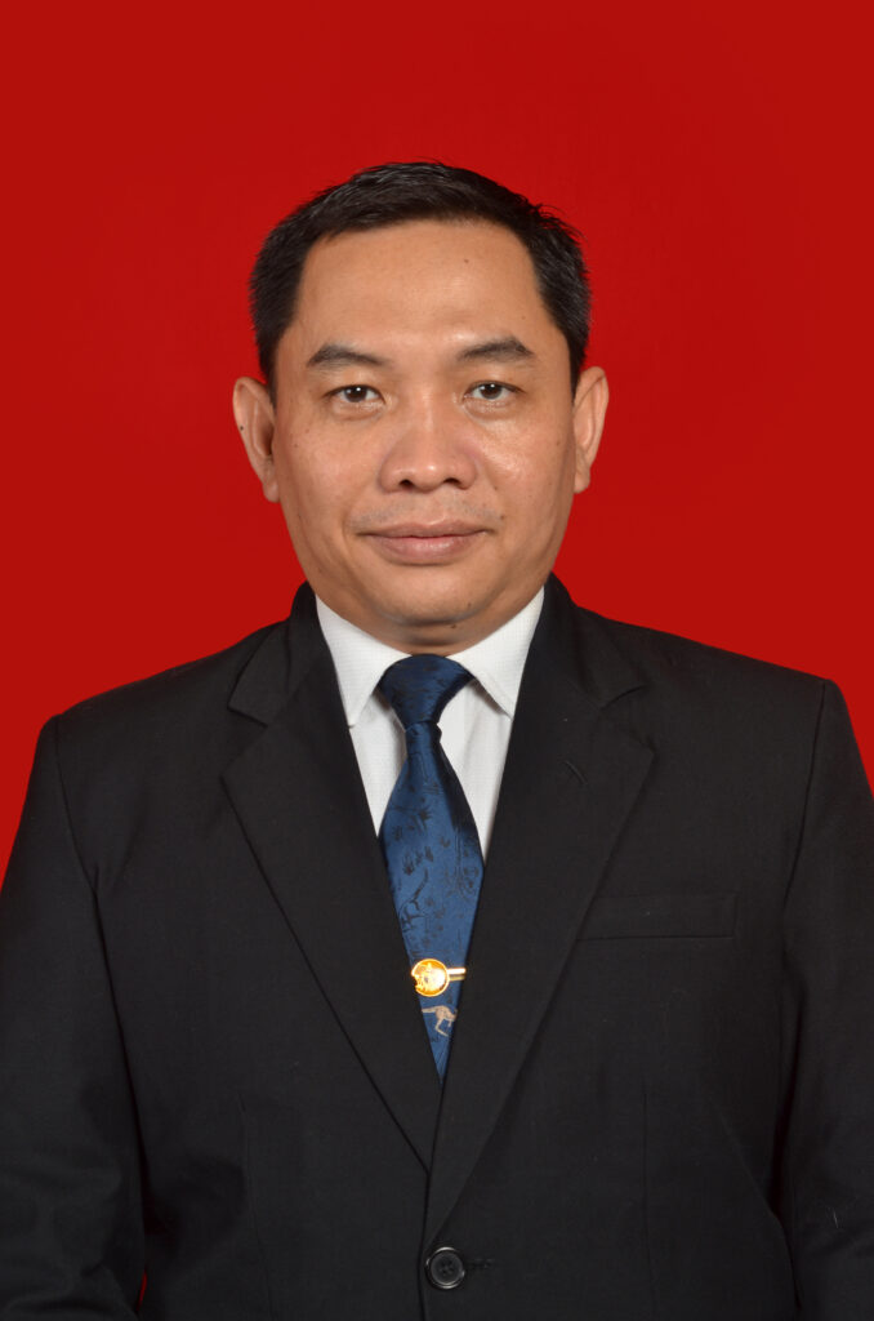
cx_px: 437
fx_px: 2744
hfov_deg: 18.1
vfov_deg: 27.0
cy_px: 660
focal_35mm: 75
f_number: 7.1
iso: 200
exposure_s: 1/80
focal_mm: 50
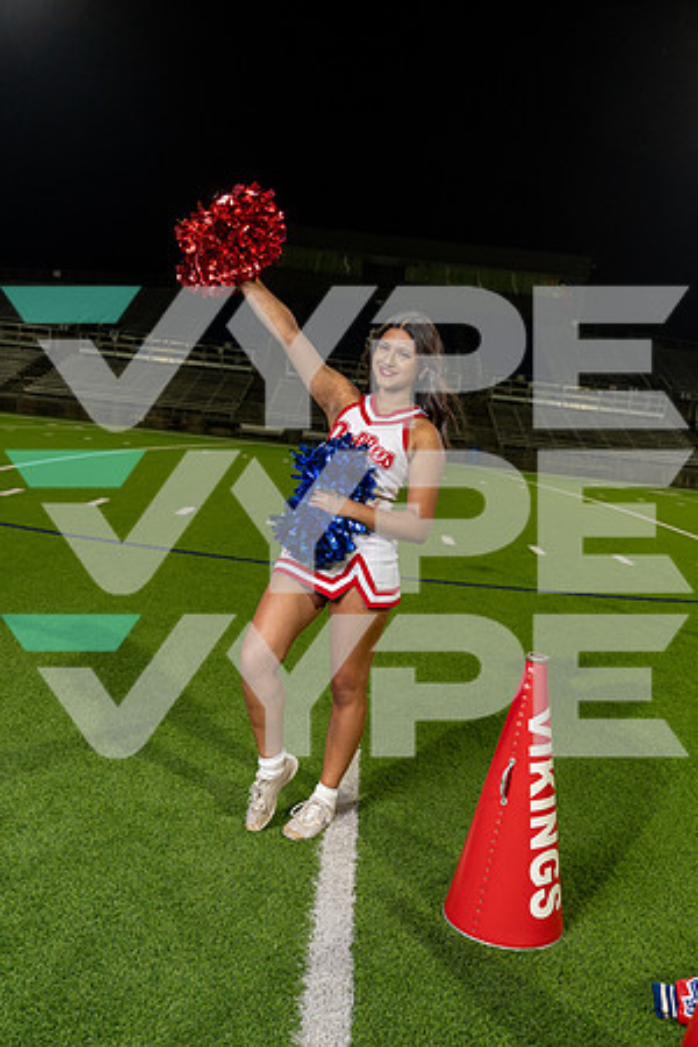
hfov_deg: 38.9
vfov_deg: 55.8
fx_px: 989
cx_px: 349
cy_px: 524
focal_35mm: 34
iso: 640
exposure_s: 1/250
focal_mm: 34
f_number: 4.5
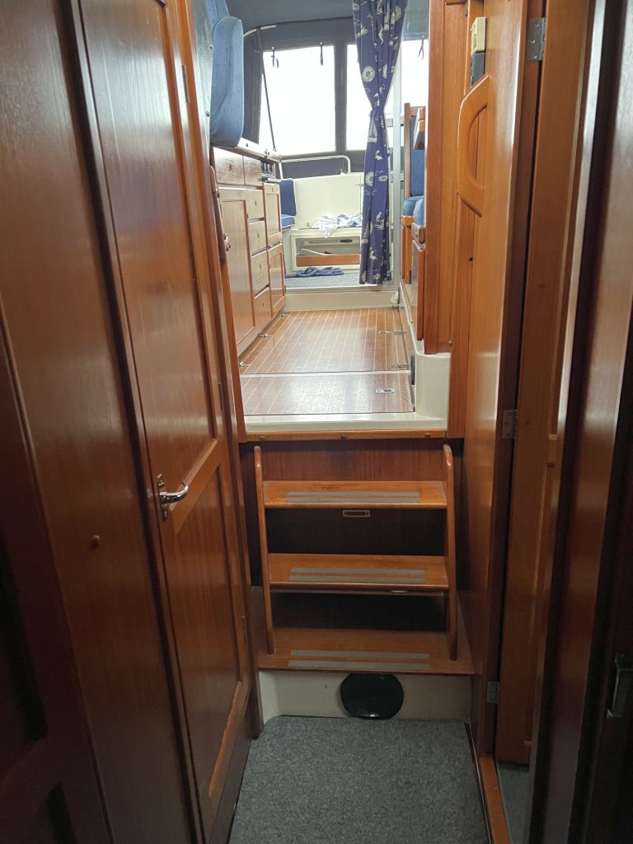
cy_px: 422
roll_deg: +1.6
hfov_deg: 53.1
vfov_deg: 67.3
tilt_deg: -17.4
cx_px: 316
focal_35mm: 26
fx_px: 634
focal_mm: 5.7
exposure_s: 1/60
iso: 400
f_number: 1.5
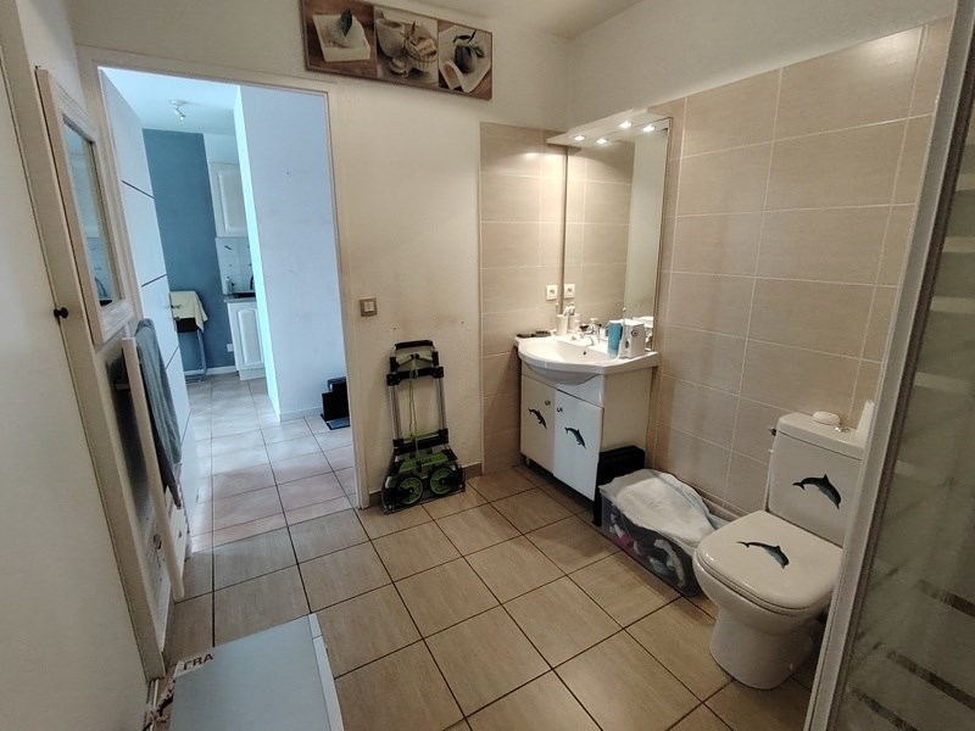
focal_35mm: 17
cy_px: 366
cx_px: 488
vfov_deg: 74.7
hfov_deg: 91.0
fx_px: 479
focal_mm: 1.42
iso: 258
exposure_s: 1/50
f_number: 2.2
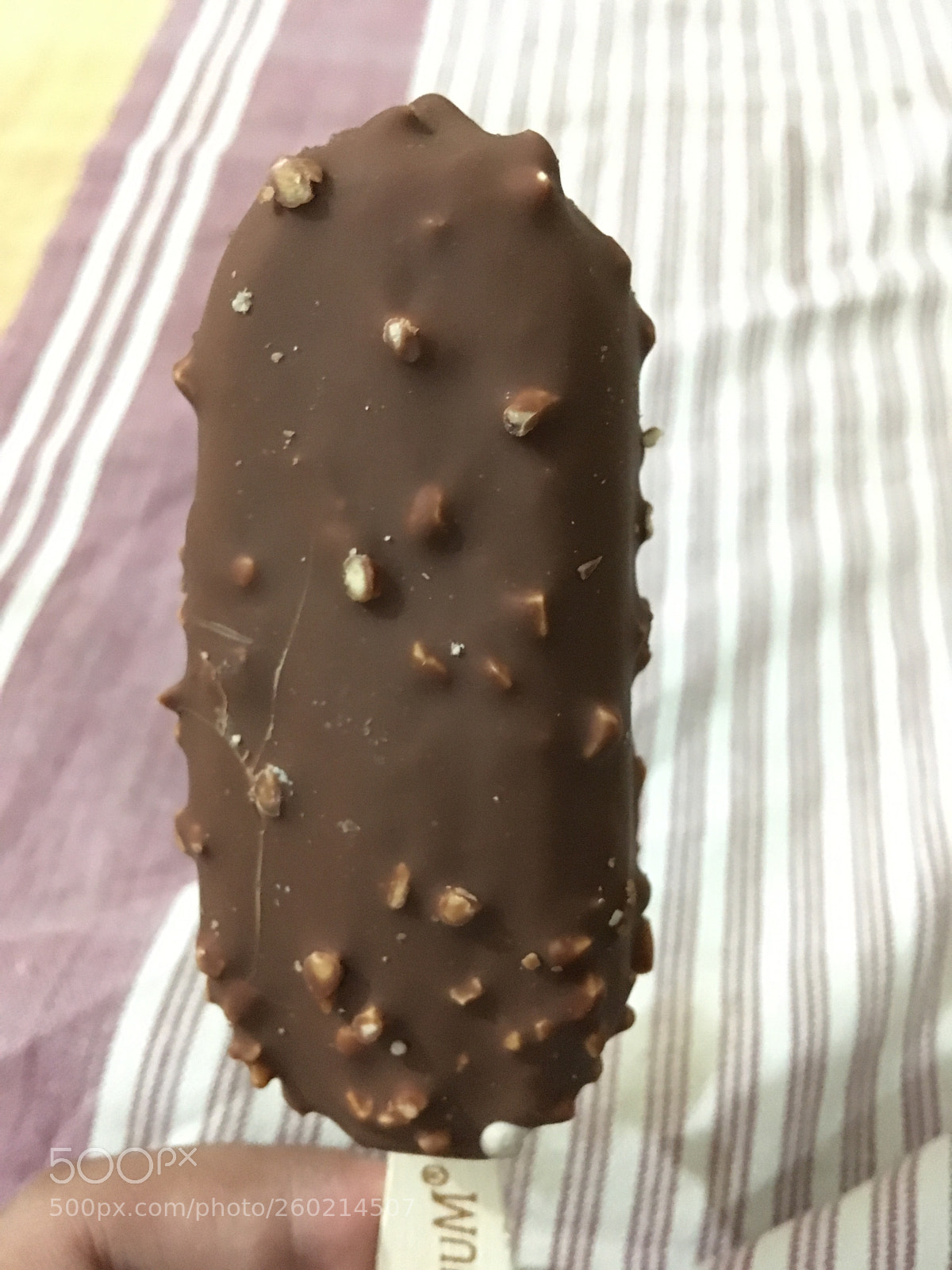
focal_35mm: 29
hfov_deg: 48.2
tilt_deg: -57.5
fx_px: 1063
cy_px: 635
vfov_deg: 61.7
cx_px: 476
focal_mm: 4.15
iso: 1000
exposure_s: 1/17
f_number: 2.2
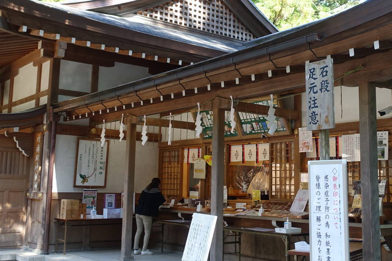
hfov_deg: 41.0
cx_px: 220
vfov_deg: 28.0
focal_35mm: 48
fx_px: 523
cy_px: 103
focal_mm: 11.93
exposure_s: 1/100
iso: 125
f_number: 2.8
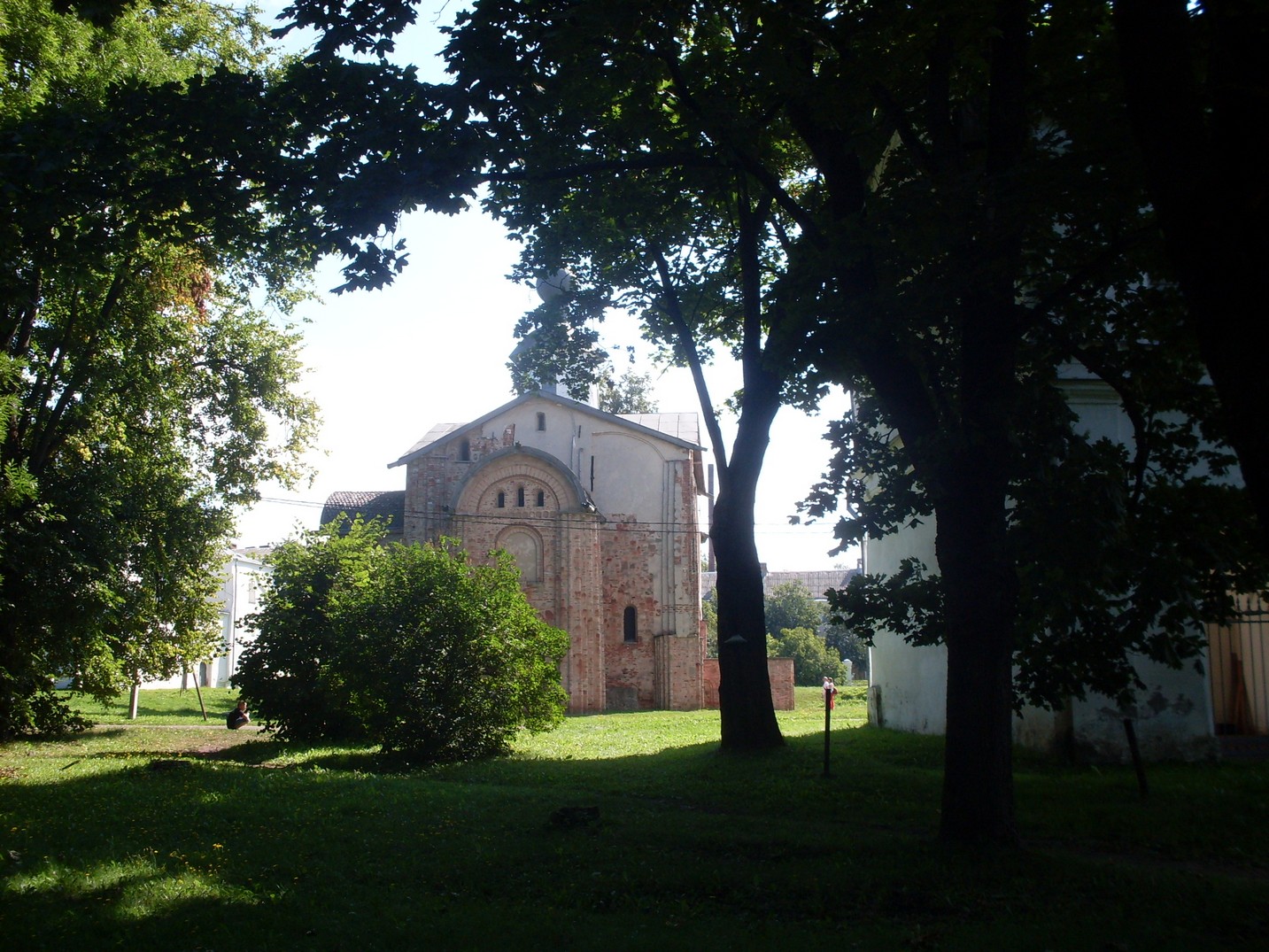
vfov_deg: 37.7
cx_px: 634
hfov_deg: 49.0
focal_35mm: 38
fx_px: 1393
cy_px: 476
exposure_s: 1/90
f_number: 8.4
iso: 80
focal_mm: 6.3
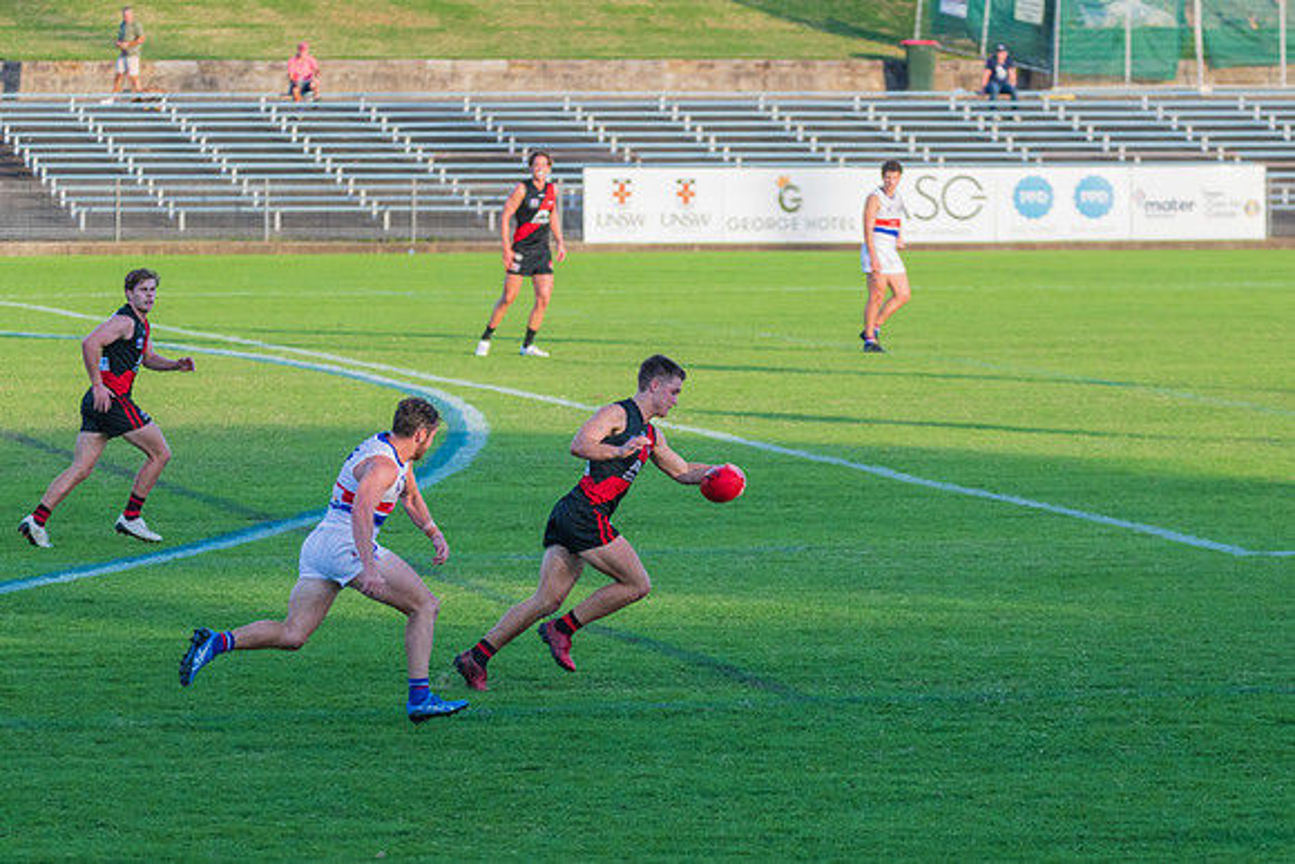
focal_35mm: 245
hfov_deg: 8.4
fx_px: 8802
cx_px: 735
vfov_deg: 5.6
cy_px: 518
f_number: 5.3
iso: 1000
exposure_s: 1/1000
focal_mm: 200
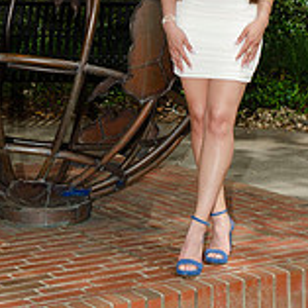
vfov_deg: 13.2
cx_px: 88
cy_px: -84
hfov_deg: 13.6
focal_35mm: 128
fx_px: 1289
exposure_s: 1/250
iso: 100
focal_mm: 35
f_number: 7.1
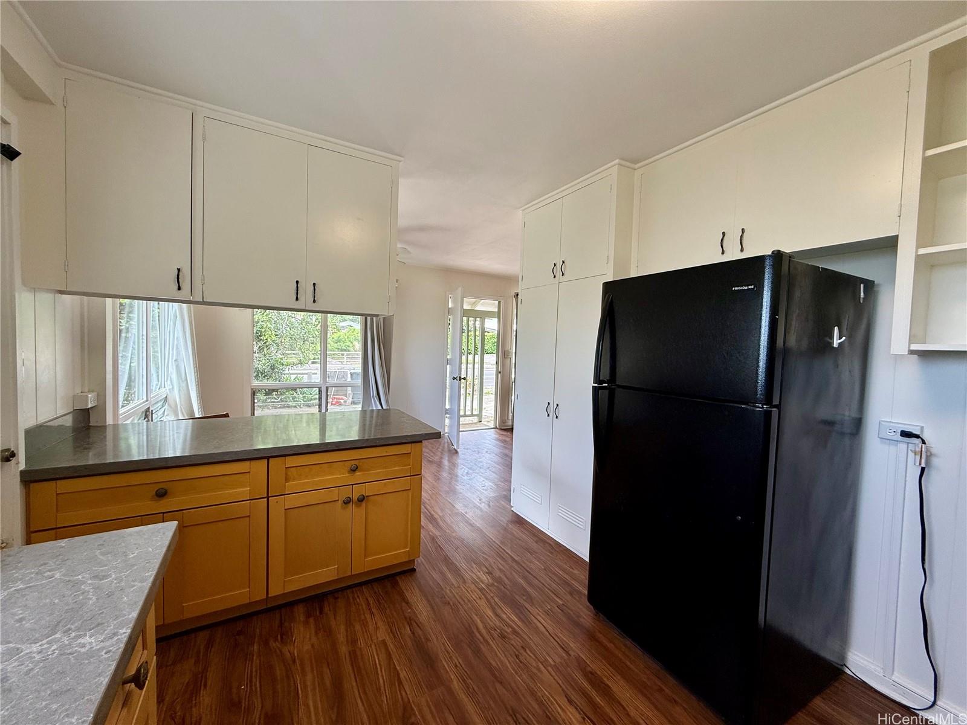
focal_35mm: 14
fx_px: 391
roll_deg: -1.8
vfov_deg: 85.7
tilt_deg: -1.3
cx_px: 484
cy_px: 362
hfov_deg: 102.1
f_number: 2.2
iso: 100
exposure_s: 1/120
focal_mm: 2.22
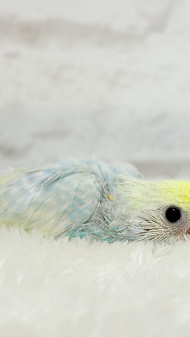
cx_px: 101
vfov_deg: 27.9
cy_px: 168
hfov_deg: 15.9
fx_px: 681
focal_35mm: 76
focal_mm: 5.96
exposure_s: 1/50
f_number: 1.6
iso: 25
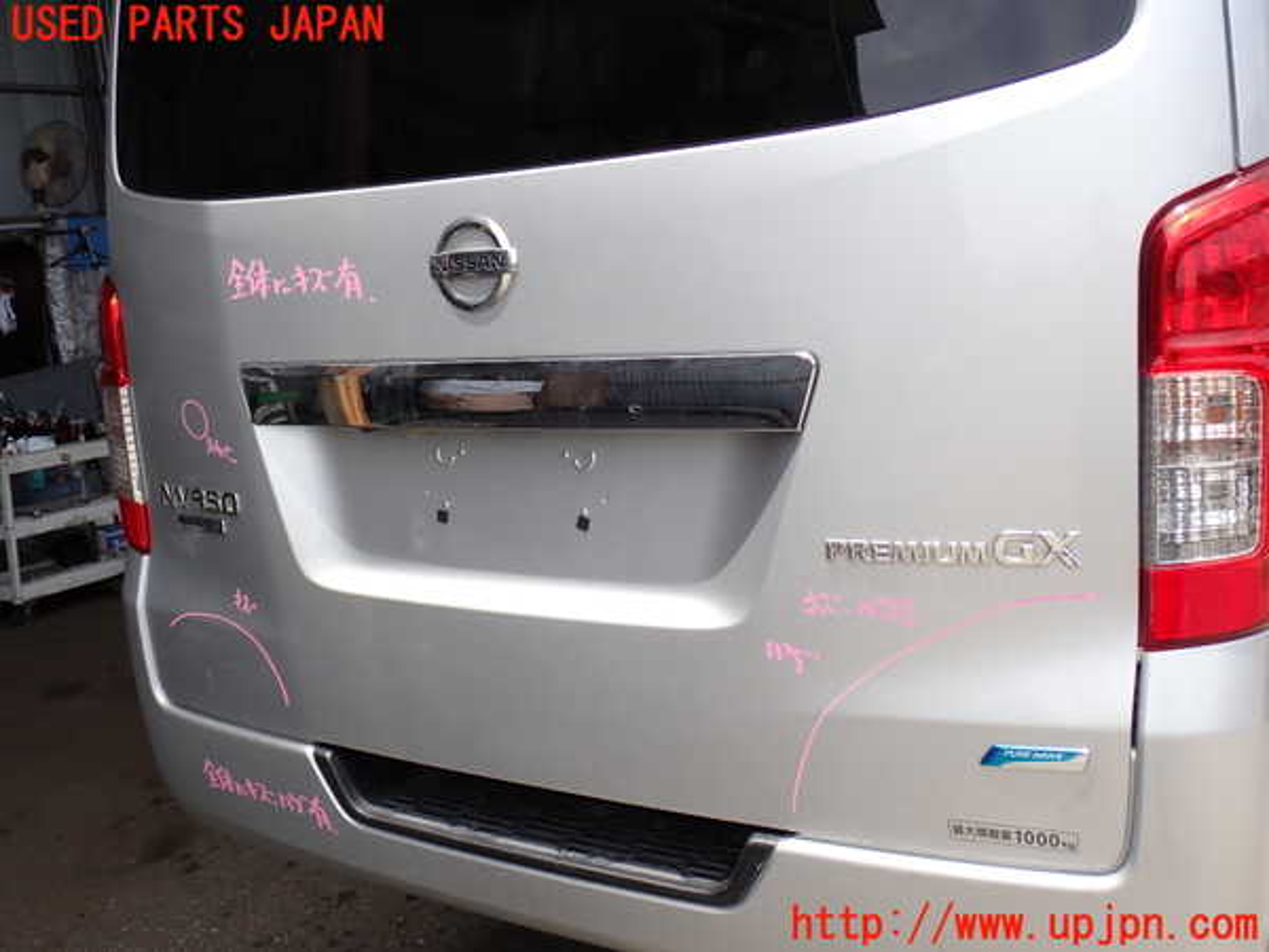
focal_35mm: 36
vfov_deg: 39.7
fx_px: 1320
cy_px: 476
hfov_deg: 51.4
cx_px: 634
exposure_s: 1/400
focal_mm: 6.37
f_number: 3.5
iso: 100
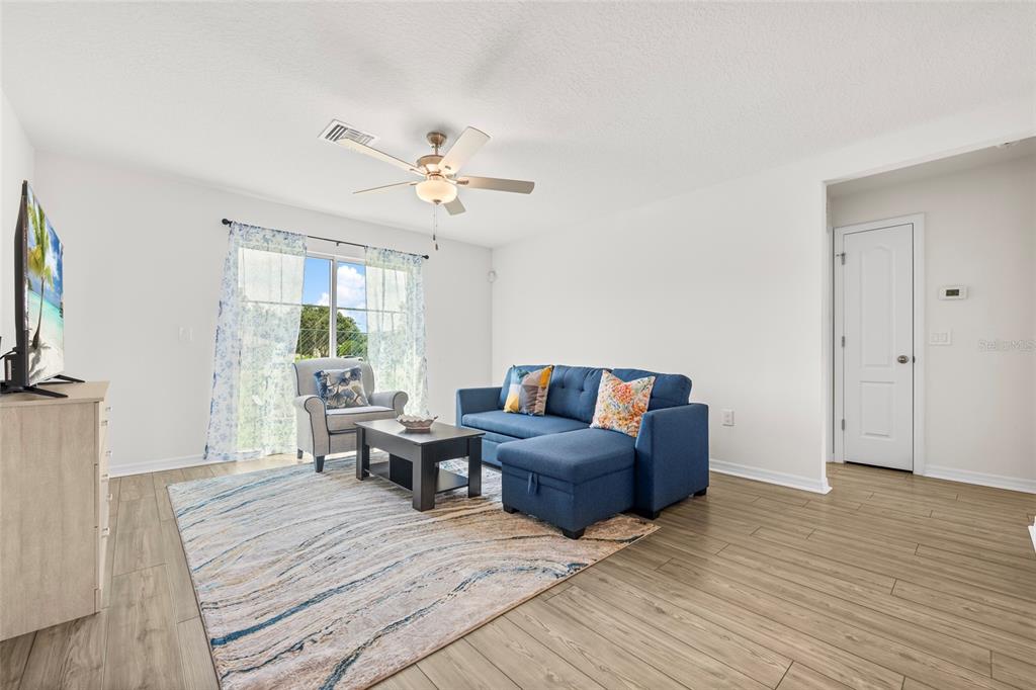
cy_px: 345
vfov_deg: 81.2
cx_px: 518
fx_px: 403
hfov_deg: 104.3
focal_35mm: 14
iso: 64
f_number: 8
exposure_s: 1/3
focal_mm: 14
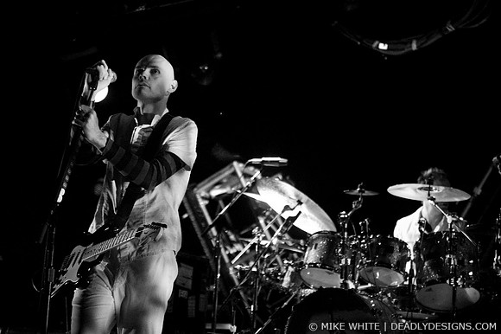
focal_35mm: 105
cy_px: 167
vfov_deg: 13.0
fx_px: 1460
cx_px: 250
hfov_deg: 19.5
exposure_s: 1/80
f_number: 3.5
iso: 800
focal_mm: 70
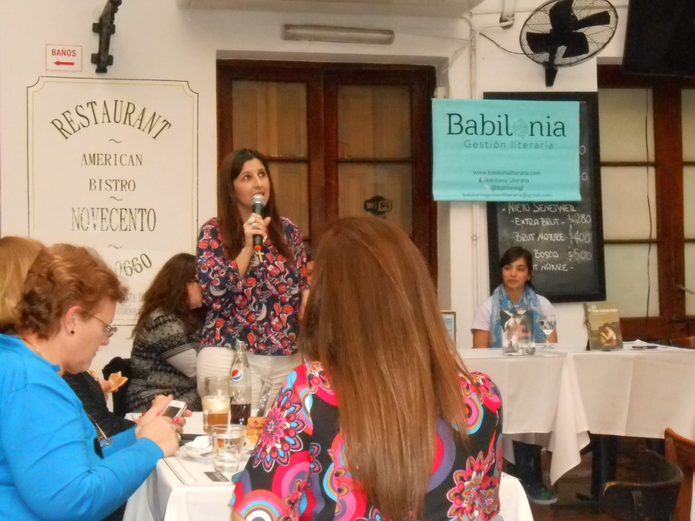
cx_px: 348
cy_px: 260
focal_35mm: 63
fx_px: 1265
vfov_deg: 23.3
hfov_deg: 30.7
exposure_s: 1/60
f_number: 5.6
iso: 1250
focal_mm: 11.3
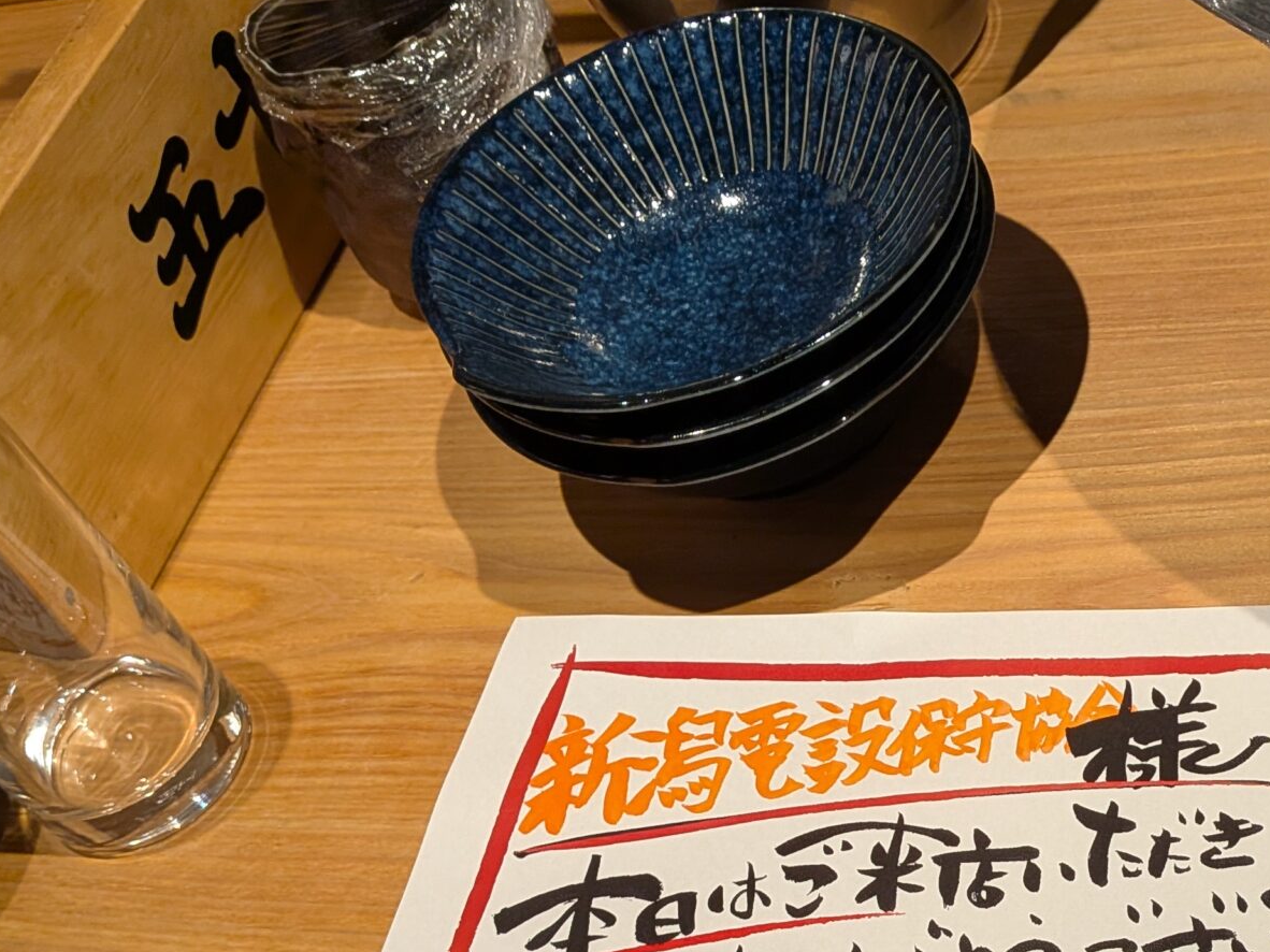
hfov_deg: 35.1
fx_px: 1907
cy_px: 918
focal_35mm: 52
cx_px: 1095
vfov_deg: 26.7
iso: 126
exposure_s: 1/120
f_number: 1.7
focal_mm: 4.53
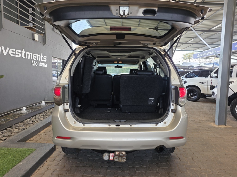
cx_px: 118
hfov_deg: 73.9
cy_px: 88
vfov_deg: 58.9
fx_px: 157
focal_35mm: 23
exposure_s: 1/180
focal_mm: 6.25
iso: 64
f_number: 1.7
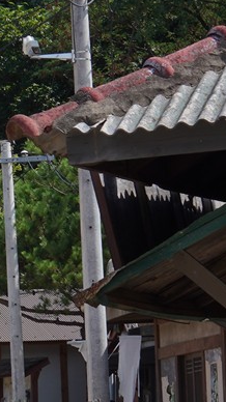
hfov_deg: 6.0
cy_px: 364
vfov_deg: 11.3
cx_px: -434
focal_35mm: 189
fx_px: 2015
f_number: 14
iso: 100
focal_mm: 35
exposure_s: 1/100
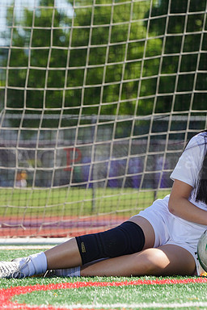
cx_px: 144
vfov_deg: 5.2
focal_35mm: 396
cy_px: 155
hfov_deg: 3.5
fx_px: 3415
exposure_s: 1/250
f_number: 11
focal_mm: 262
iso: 200
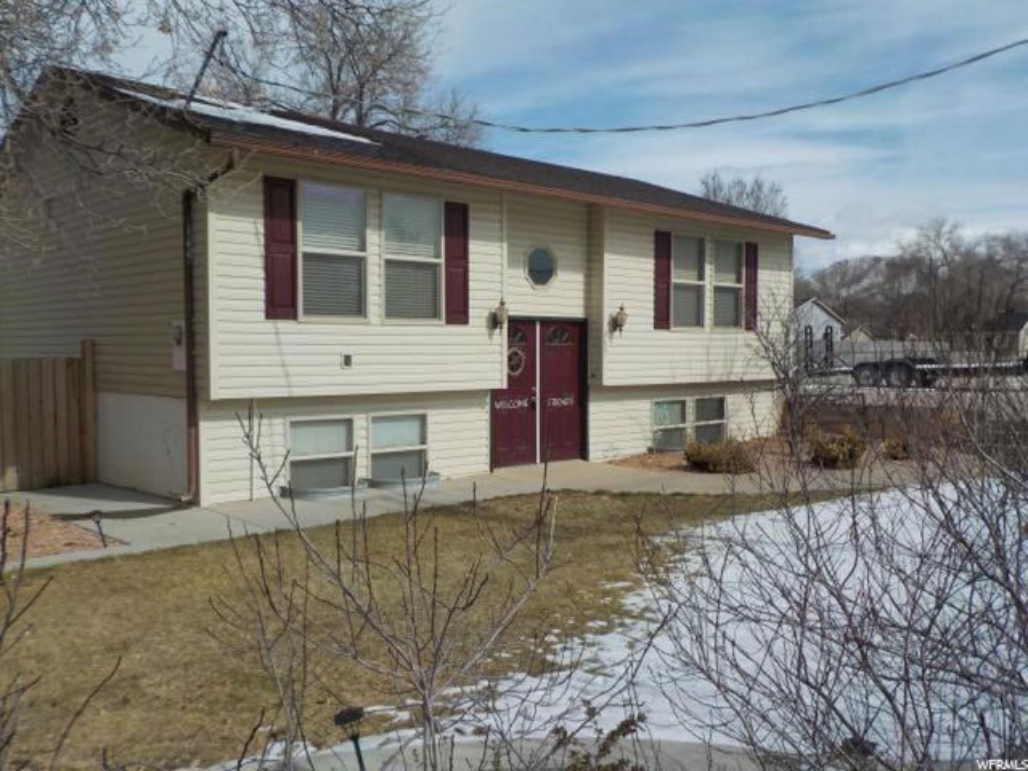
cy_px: 386
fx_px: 891
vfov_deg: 46.8
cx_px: 514
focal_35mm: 30
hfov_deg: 60.0
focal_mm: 4.1
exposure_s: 1/800
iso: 125
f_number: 6.6
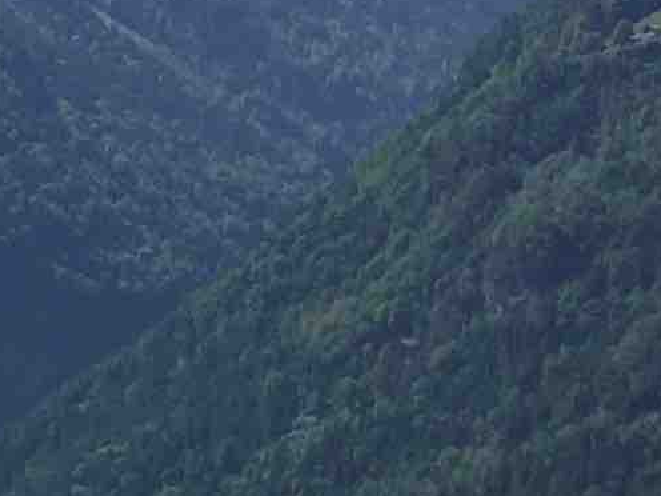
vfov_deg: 7.7
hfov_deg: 9.6
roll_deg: +0.1
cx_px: -721
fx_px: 3647
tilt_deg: +0.9
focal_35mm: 191
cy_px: 663
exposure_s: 1/2326
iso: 32
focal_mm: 4.15
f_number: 2.2
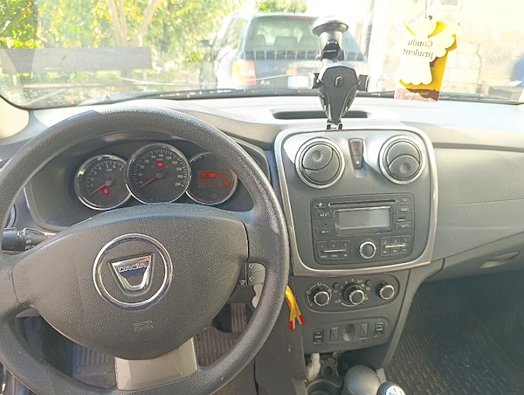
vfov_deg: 59.0
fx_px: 349
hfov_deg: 73.8
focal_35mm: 23
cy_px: 198
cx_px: 262
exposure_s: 1/101
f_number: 1.65
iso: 351
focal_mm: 6.11
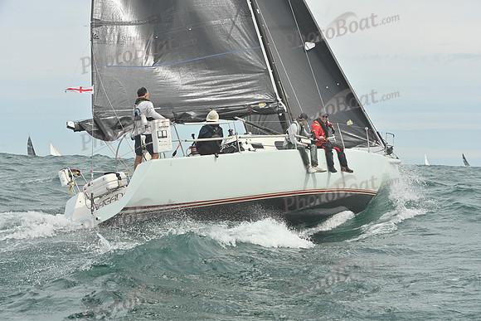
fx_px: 935
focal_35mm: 70
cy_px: 160
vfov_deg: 19.5
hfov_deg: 28.8
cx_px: 240
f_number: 9
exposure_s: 1/1250
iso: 320
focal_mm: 70
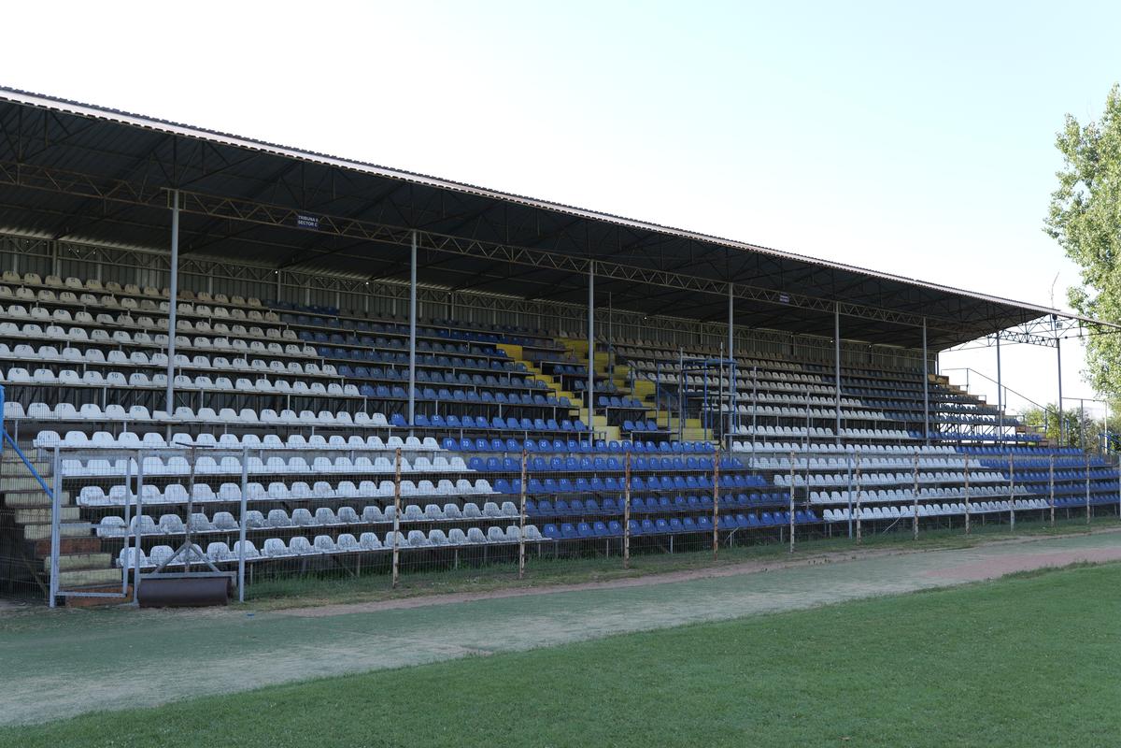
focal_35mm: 38
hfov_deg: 50.7
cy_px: 374
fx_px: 1183
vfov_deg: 35.1
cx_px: 560
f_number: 4
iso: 320
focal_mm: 38
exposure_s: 1/1000
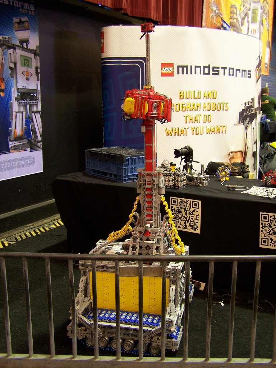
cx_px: 138
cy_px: 184
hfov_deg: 37.7
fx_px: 404
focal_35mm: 38
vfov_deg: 49.0
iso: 80
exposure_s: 1/2
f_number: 2.8
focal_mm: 6.3
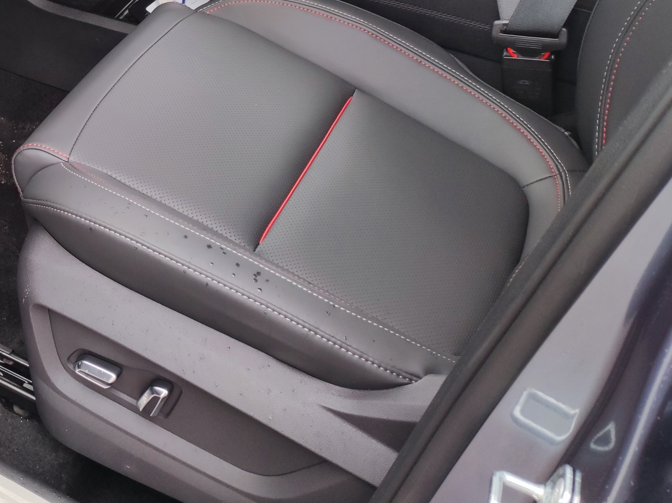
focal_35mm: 40
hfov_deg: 39.5
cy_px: 32
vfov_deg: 33.6
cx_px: -42
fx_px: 776
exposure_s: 1/40
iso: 204
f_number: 1.79
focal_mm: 4.74
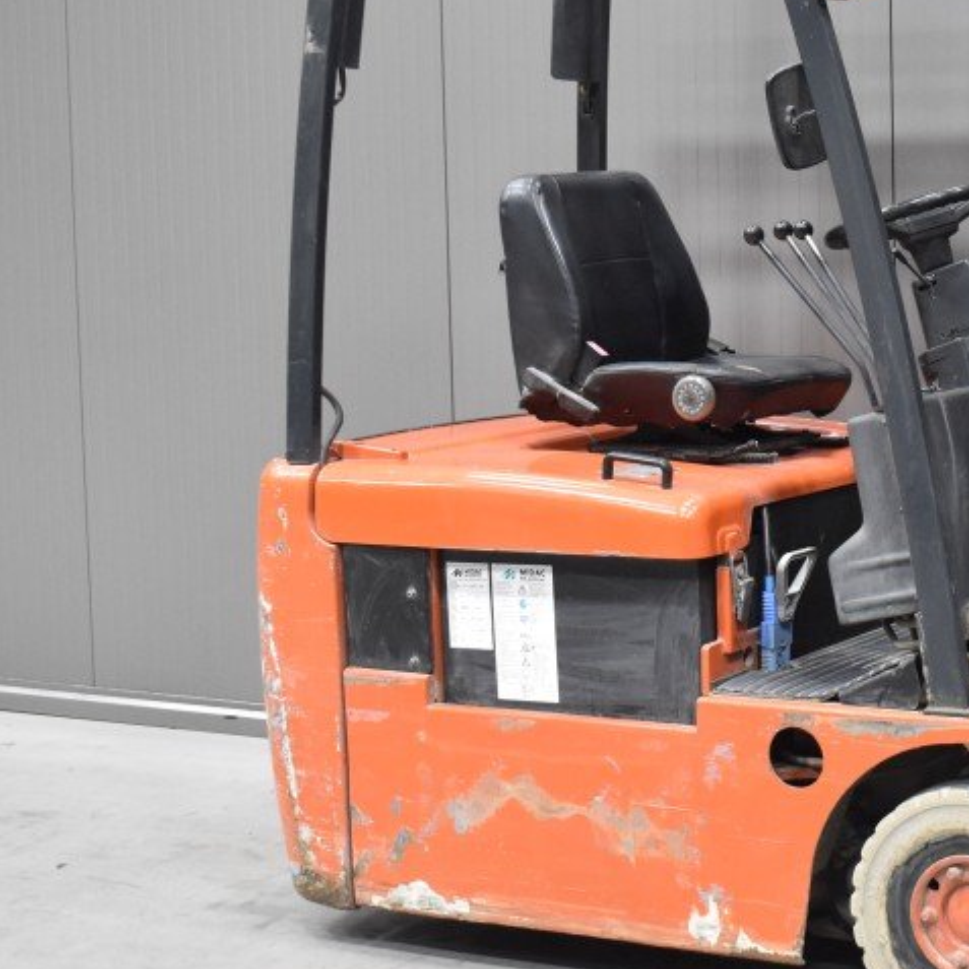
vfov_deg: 22.4
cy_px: 396
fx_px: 2439
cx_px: 926
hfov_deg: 21.8
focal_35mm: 77
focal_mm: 24
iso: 1600
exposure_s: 1/40
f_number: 4.5
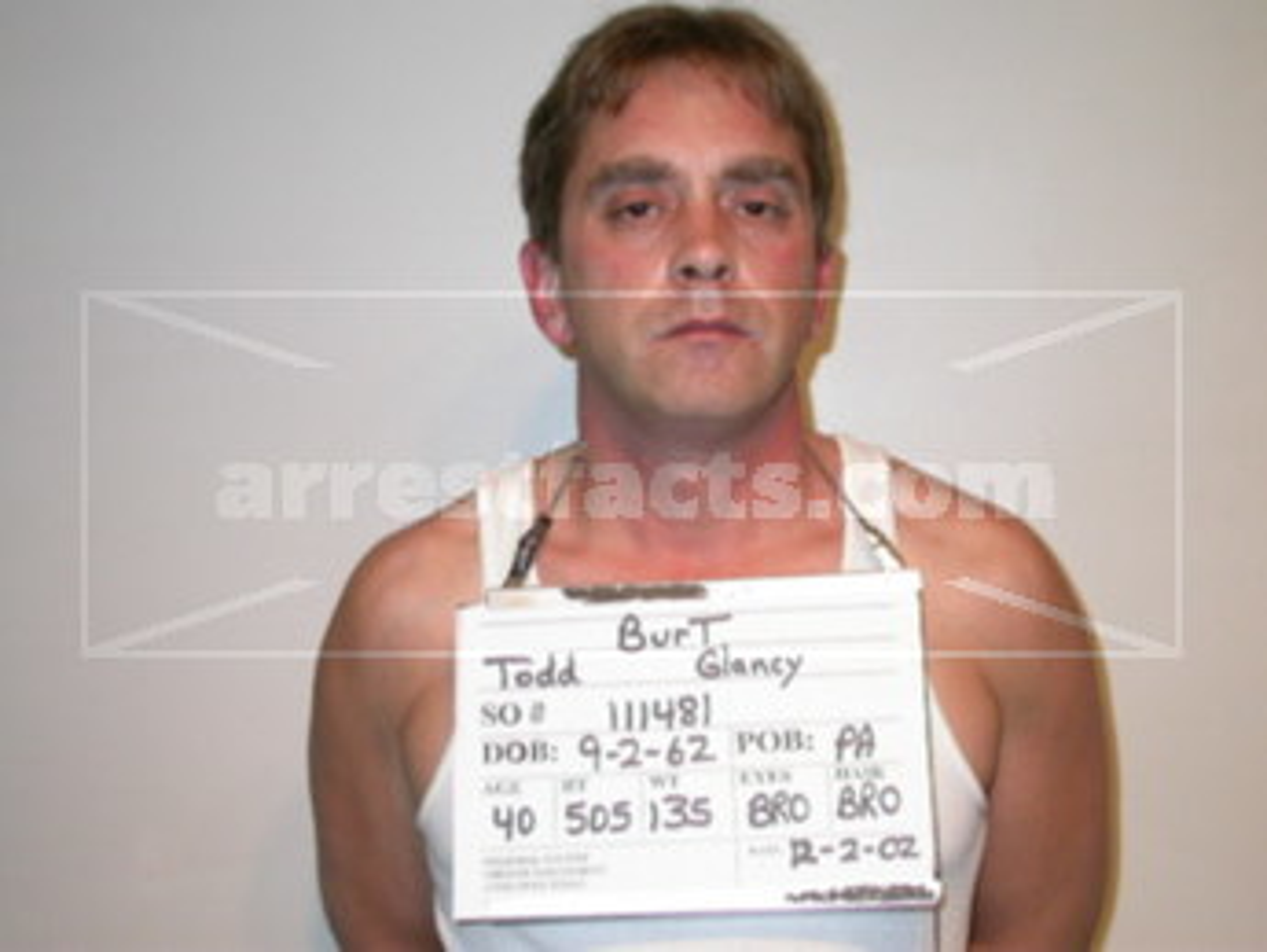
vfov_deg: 26.1
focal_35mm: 56
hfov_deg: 34.3
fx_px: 2050
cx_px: 634
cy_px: 476
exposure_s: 1/82.3
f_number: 3
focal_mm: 11.6
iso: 100
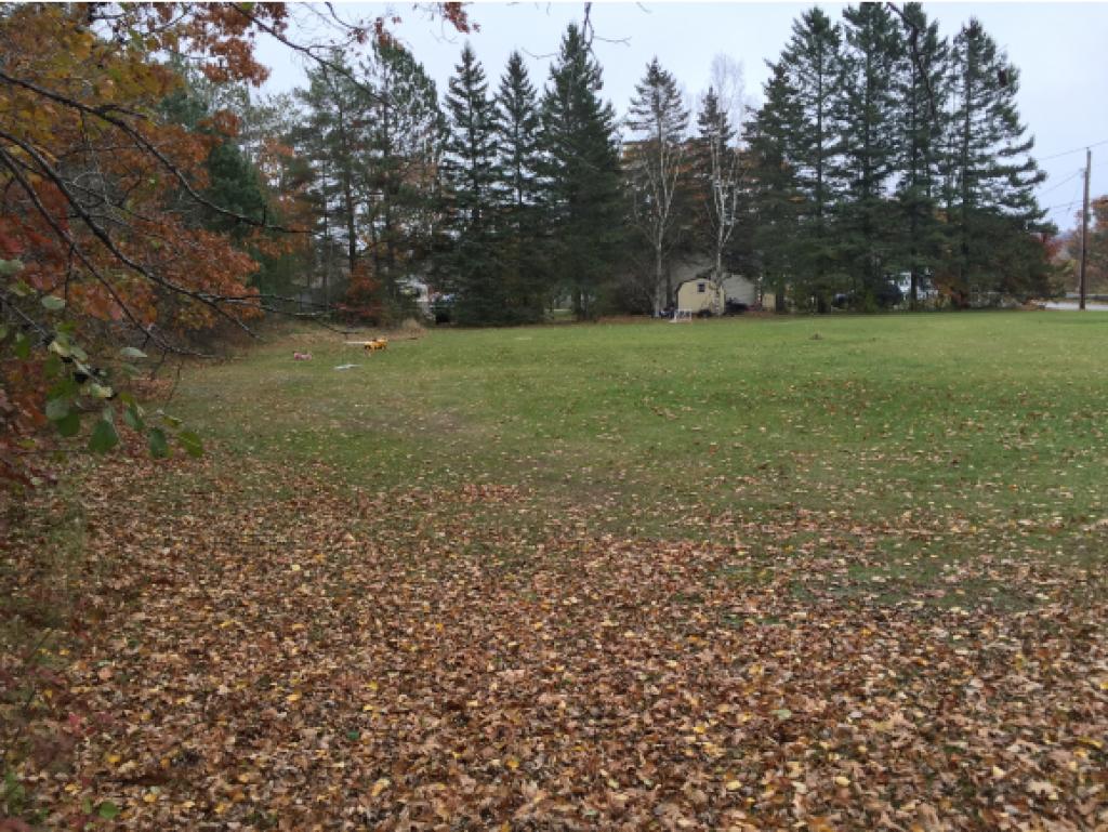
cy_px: 416
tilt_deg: -6.3
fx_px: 929
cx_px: 554
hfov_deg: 61.6
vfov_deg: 48.3
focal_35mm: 29
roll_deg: +3.8
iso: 32
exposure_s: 1/120
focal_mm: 4.15
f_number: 2.2
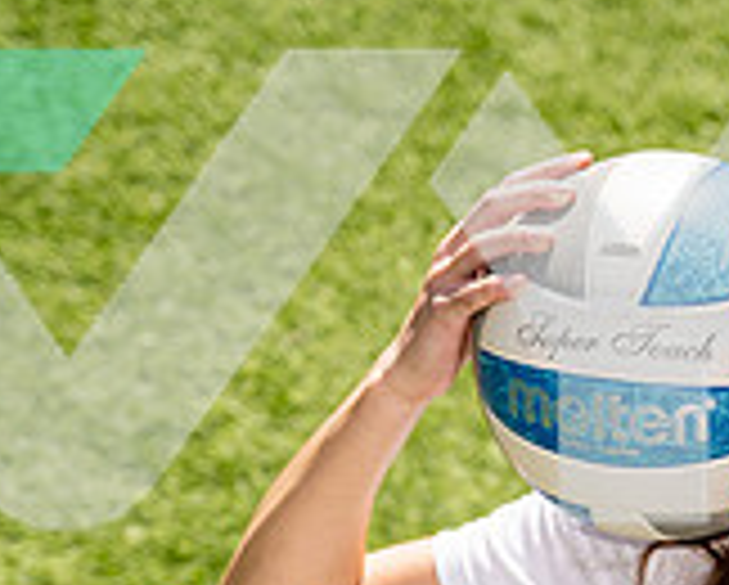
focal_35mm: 198
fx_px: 4277
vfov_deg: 7.7
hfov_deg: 9.6
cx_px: 837
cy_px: 835
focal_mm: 59
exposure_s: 1/800
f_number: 4
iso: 100
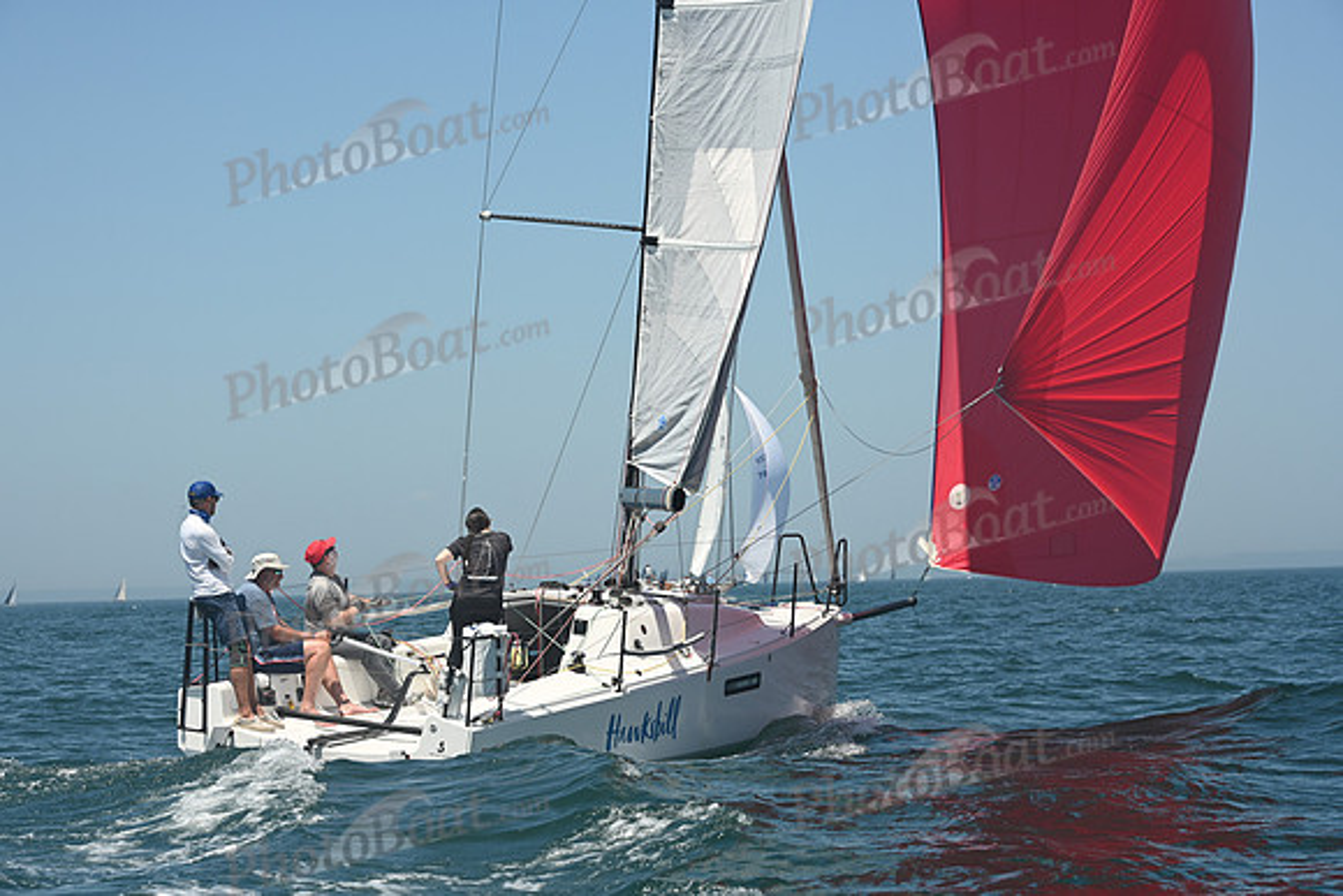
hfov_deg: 20.0
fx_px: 3806
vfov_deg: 13.4
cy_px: 448
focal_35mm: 102
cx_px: 672
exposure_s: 1/1000
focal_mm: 102
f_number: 9
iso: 320
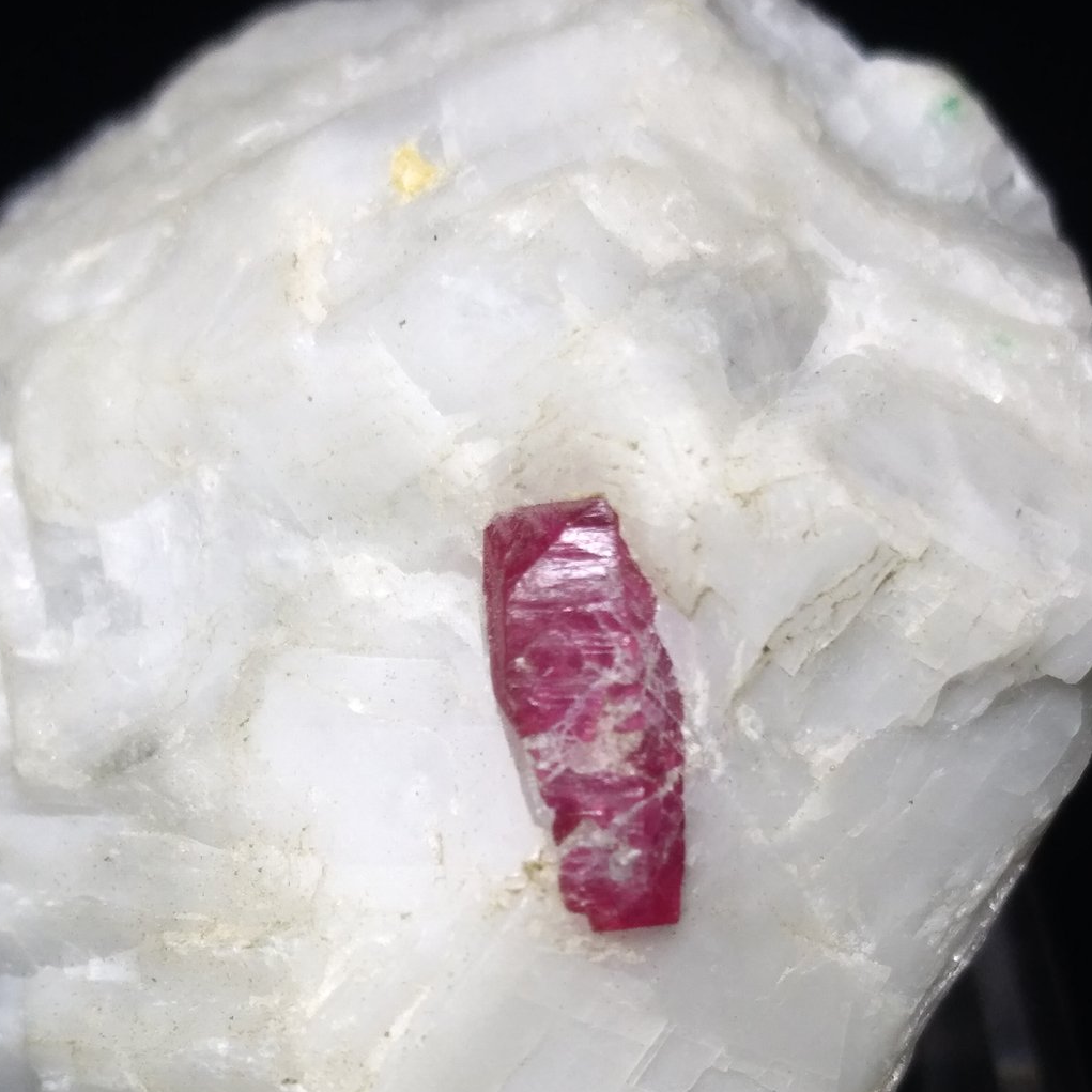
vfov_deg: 44.6
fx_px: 1285
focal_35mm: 36
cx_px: 566
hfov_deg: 46.0
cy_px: 811
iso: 121
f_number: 2
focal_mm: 3.54
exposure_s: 1/120
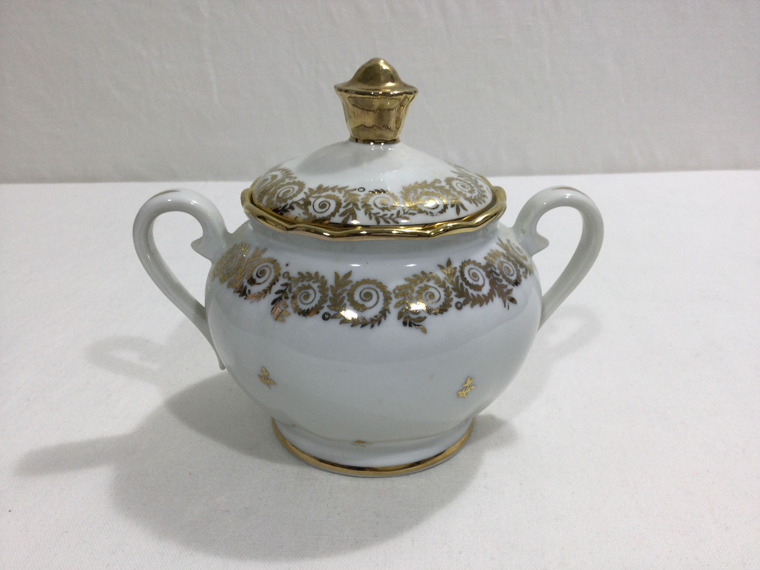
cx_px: 380
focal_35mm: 31
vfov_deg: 45.4
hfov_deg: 58.4
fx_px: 681
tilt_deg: -21.2
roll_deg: +1.1
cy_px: 285
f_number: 2.4
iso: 25
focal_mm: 3.3
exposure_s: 1/50
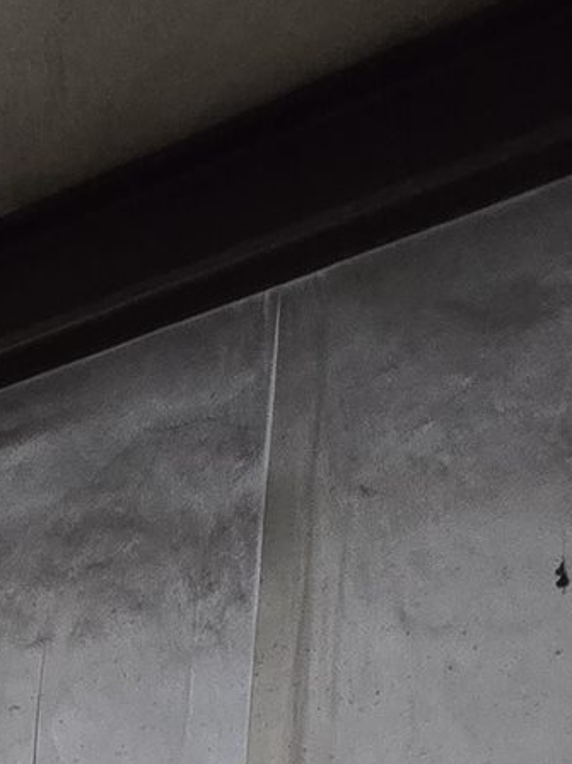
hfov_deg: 17.4
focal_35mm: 67
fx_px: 1477
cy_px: 1825
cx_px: -488
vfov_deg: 15.3
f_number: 2.2
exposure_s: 1/60
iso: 250
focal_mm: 2.2
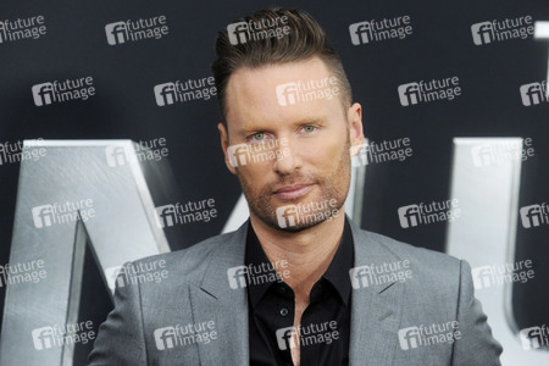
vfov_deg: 10.2
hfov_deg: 15.2
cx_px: 274
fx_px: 2059
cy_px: 183
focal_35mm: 135
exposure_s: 1/800
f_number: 4
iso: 1600
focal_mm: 135
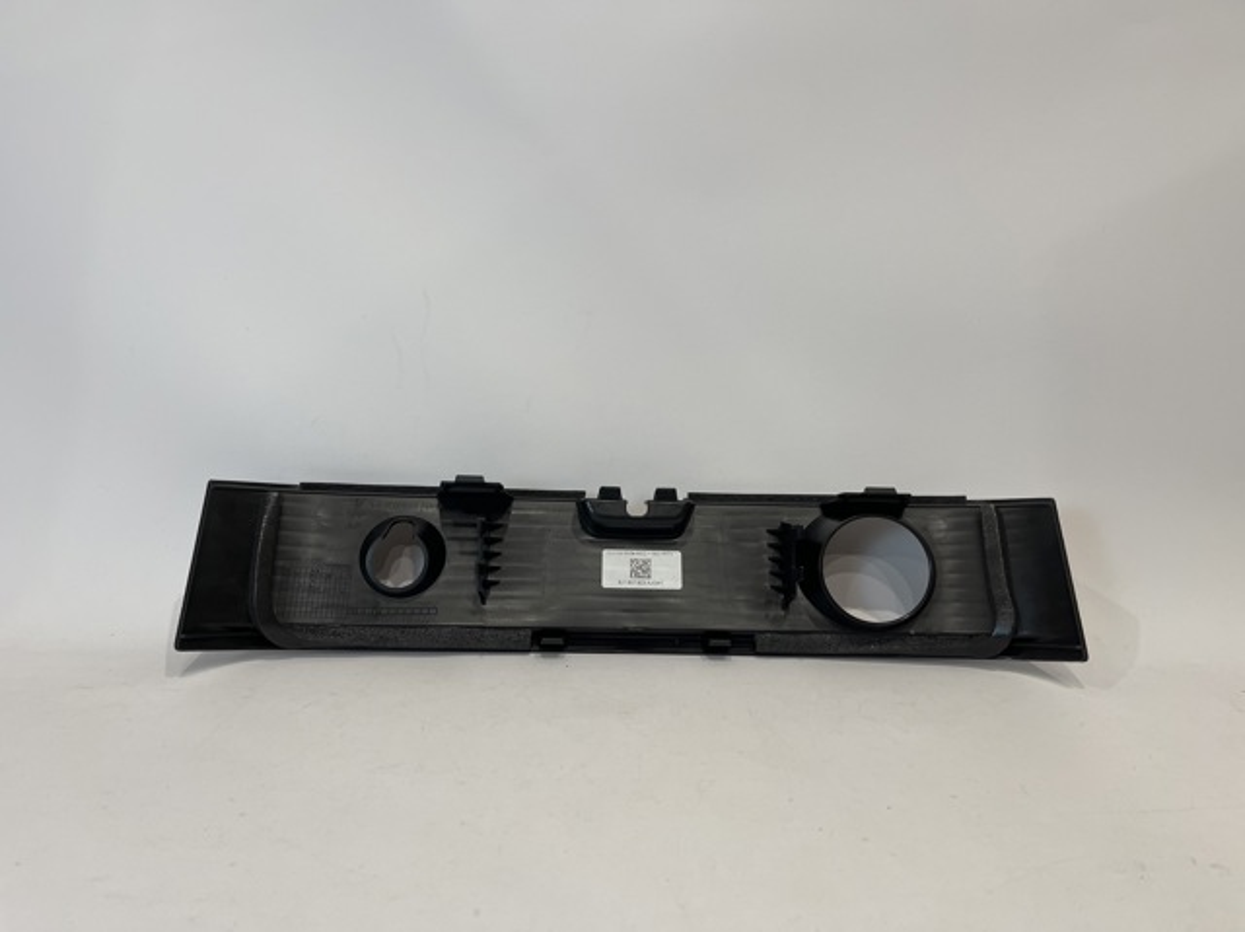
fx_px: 898
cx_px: 622
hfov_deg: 69.4
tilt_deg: -9.0
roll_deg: -1.4
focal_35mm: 25
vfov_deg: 54.8
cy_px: 466
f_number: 1.6
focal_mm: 5.1
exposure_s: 1/100
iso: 100
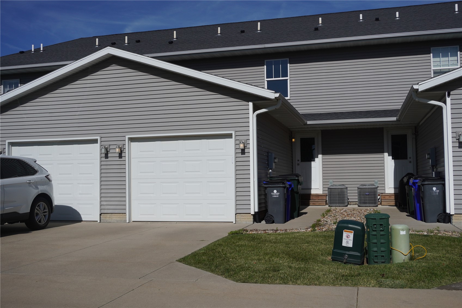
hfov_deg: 49.6
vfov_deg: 34.2
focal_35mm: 39
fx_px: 500
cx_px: 231
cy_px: 154
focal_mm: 26
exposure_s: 1/4000
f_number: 5.6
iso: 200
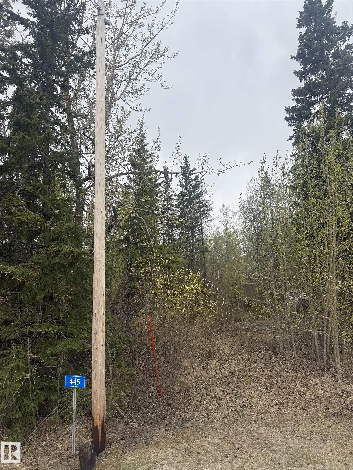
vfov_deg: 71.6
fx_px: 326
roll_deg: +1.6
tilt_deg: +11.6
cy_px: 235
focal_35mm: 24
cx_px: 176
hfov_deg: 56.8
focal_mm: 6.76
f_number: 1.78
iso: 80
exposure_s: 1/1005
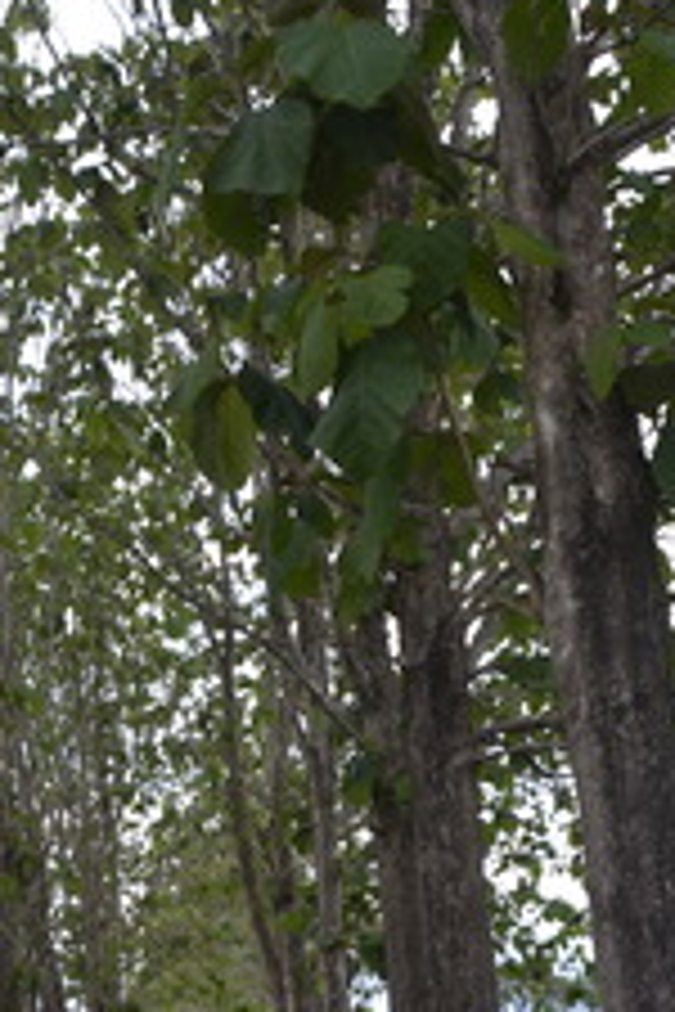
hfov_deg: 20.4
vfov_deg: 30.0
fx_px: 1856
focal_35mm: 66
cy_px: 767
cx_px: 130
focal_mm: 20
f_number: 5.6
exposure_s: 1/125
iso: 140
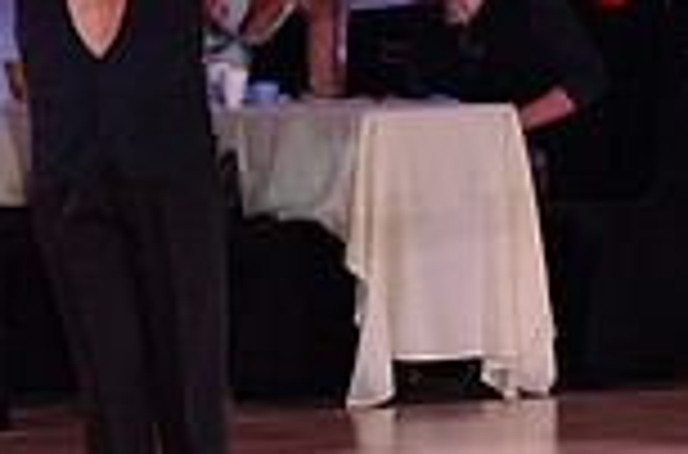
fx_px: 7373
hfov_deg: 5.3
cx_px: -540
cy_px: 209
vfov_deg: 3.5
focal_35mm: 387
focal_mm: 102
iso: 1600
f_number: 4.5
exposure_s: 1/250
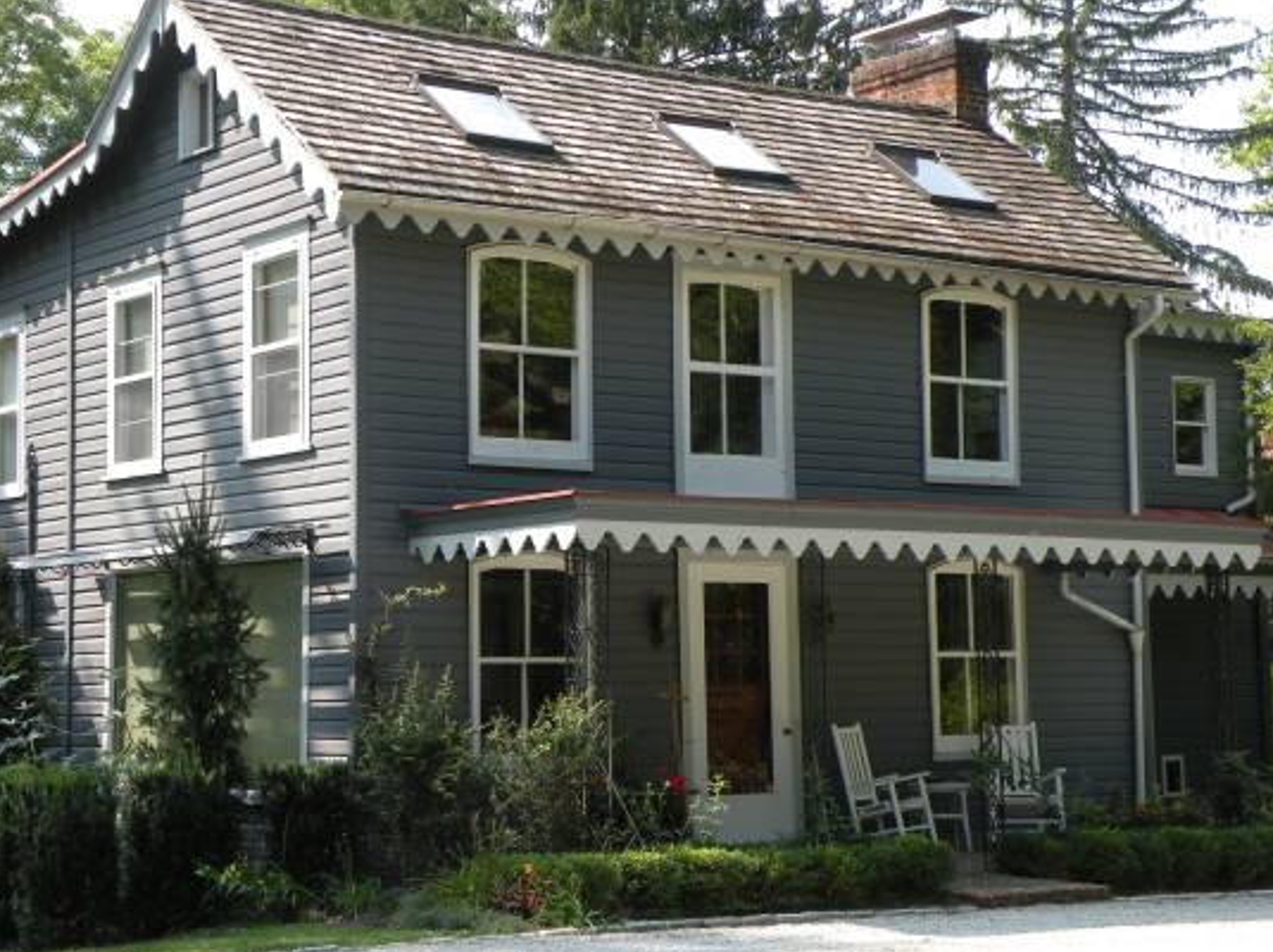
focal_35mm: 66
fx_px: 2424
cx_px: 578
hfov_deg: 29.4
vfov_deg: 22.2
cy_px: 462
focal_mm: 9.8
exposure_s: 1/133
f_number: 4.5
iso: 64
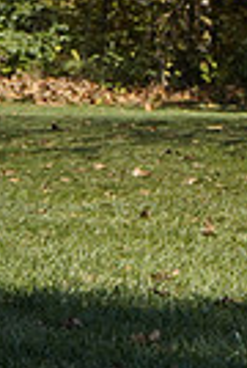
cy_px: -78
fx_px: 3092
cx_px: 689
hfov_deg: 4.4
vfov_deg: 6.8
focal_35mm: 302
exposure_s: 1/2500
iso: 1600
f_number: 8
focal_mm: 70
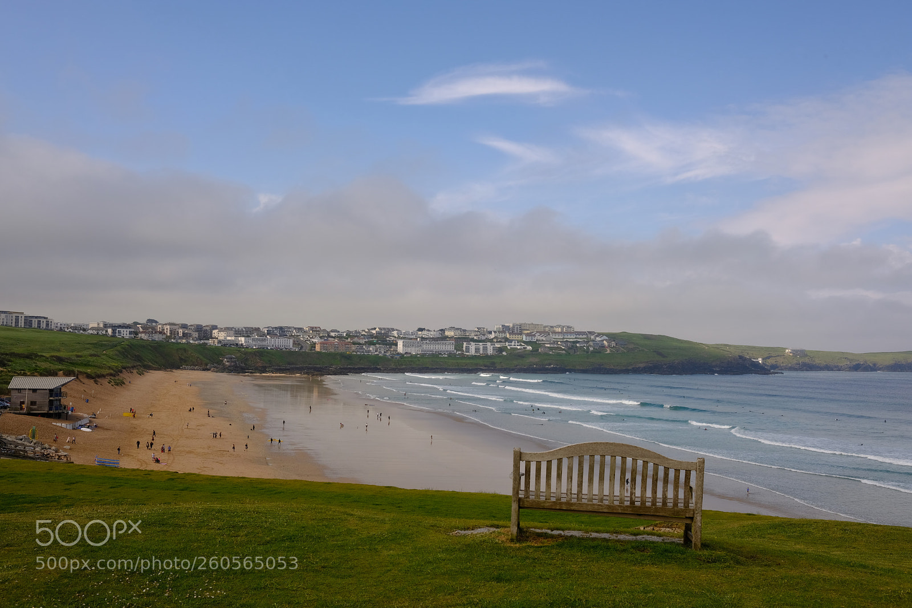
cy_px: 304
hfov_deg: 54.4
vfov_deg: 37.8
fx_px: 886
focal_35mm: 35
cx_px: 456
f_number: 8
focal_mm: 23
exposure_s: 1/480
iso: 200
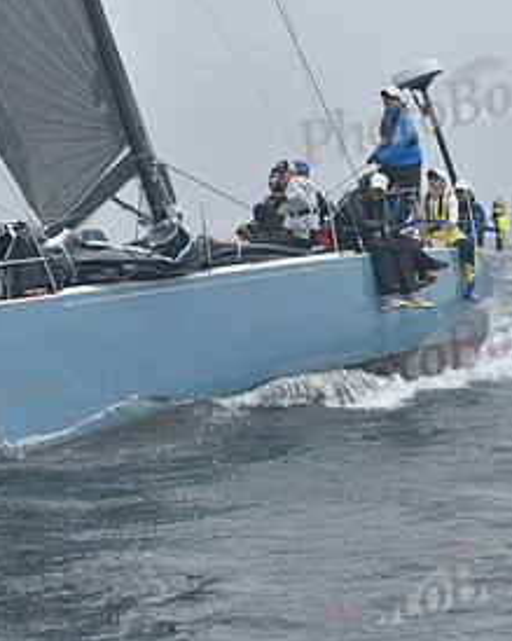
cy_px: 261
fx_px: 2634
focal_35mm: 139
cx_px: 180
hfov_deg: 11.1
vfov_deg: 13.9
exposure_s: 1/800
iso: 250
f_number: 10
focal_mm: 70
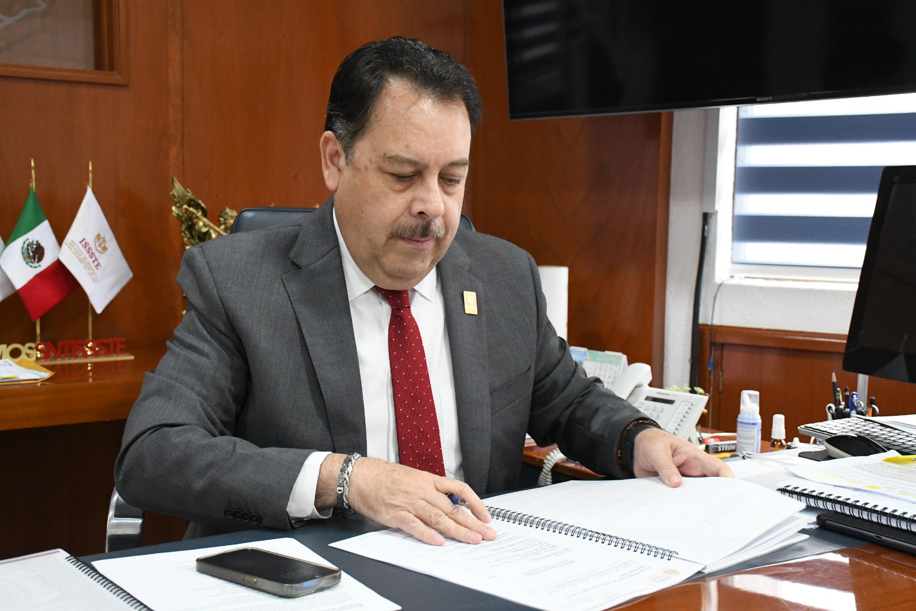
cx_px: 458
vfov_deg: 26.5
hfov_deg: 38.9
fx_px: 1298
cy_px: 306
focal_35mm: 51
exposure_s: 1/125
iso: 5000
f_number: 5.6
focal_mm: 34
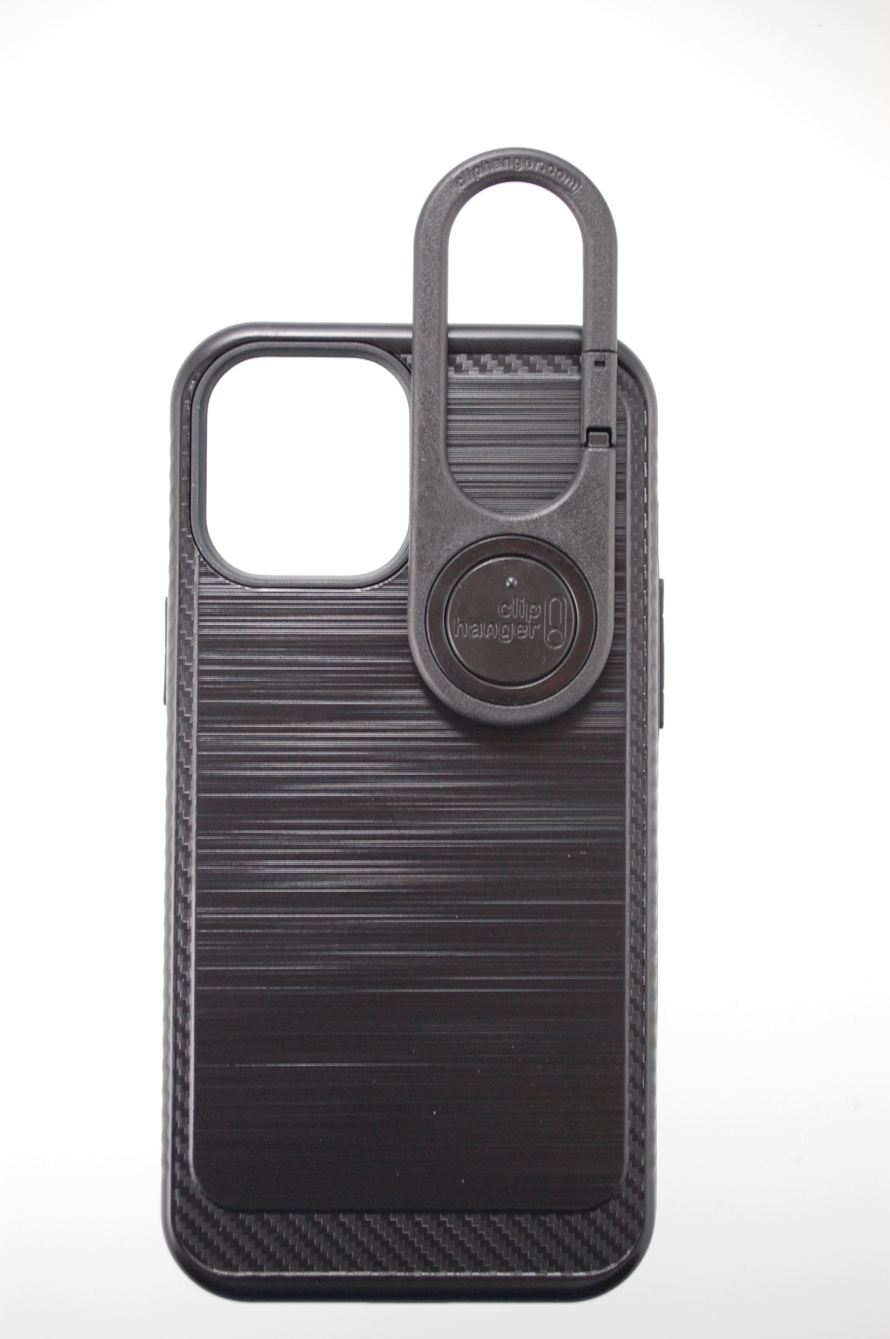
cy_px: 670
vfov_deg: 35.1
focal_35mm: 57
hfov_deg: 23.7
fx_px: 2117
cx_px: 445
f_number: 5.3
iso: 800
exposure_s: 1/25
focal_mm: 38
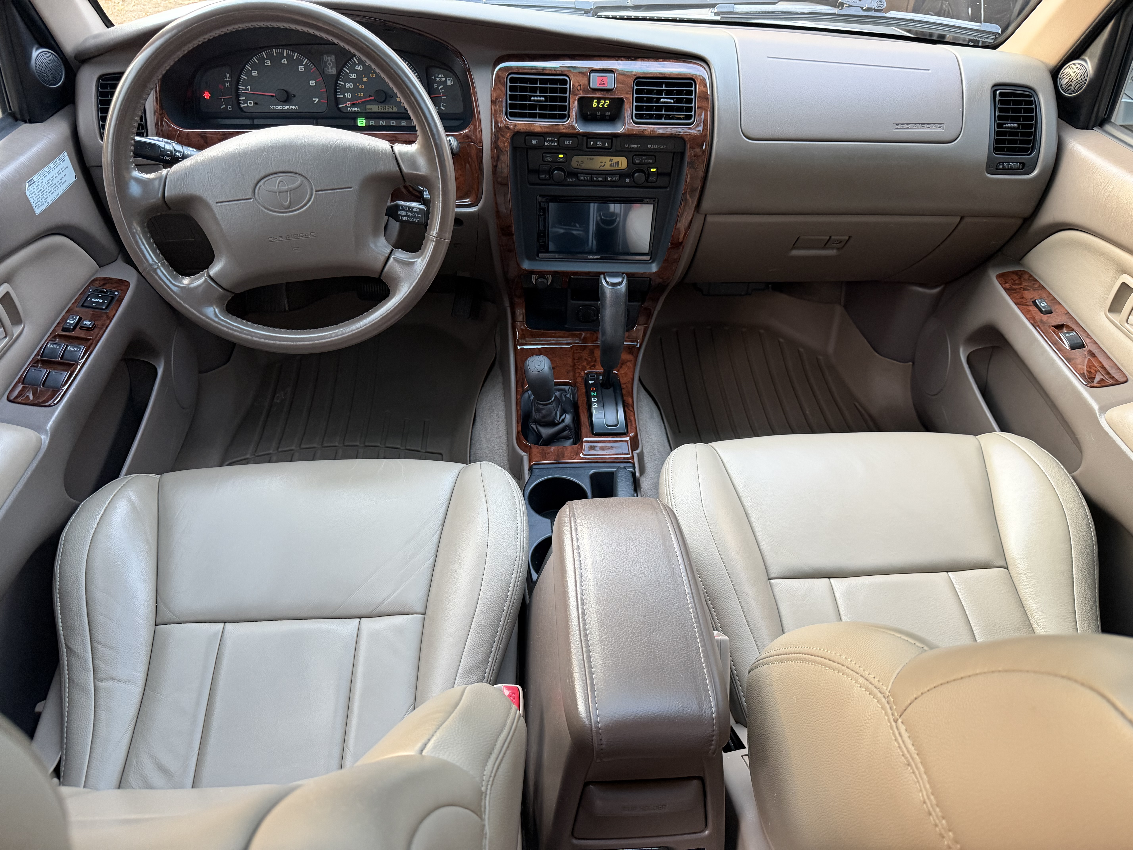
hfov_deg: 71.6
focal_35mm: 24
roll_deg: -2.9
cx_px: 566
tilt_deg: -37.3
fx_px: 786
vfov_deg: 56.8
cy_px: 425
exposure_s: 1/60
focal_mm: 6.76
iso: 320
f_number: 1.78
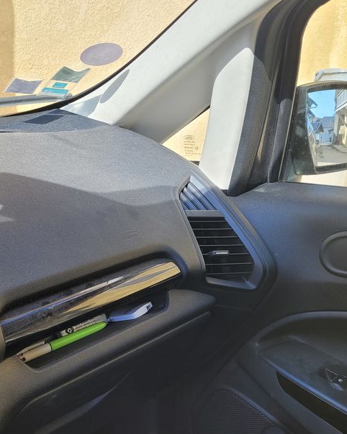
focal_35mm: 43
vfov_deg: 42.8
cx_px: 129
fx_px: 552
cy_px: 250
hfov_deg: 34.7
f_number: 1.8
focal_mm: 5.4
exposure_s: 1/400
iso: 40
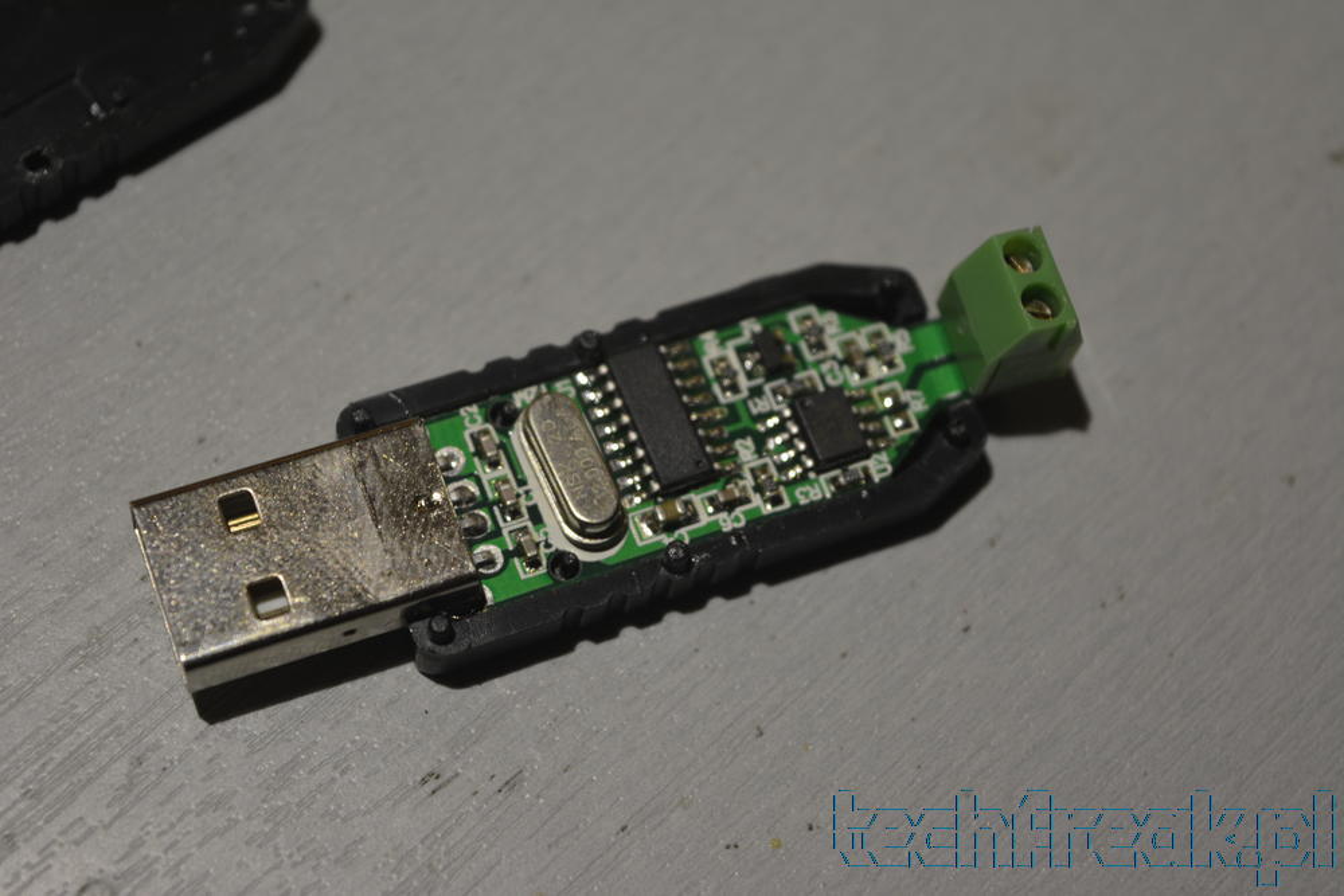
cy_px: 448
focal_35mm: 82
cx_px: 672
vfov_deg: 16.6
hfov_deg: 24.6
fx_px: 3080
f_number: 5.6
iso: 500
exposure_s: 1/60
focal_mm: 55
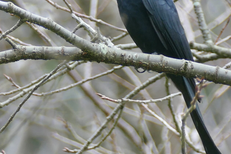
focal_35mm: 1893
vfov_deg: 0.7
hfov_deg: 1.1
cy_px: 29
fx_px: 12144
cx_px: 146
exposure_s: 1/125
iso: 160
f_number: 4
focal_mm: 146
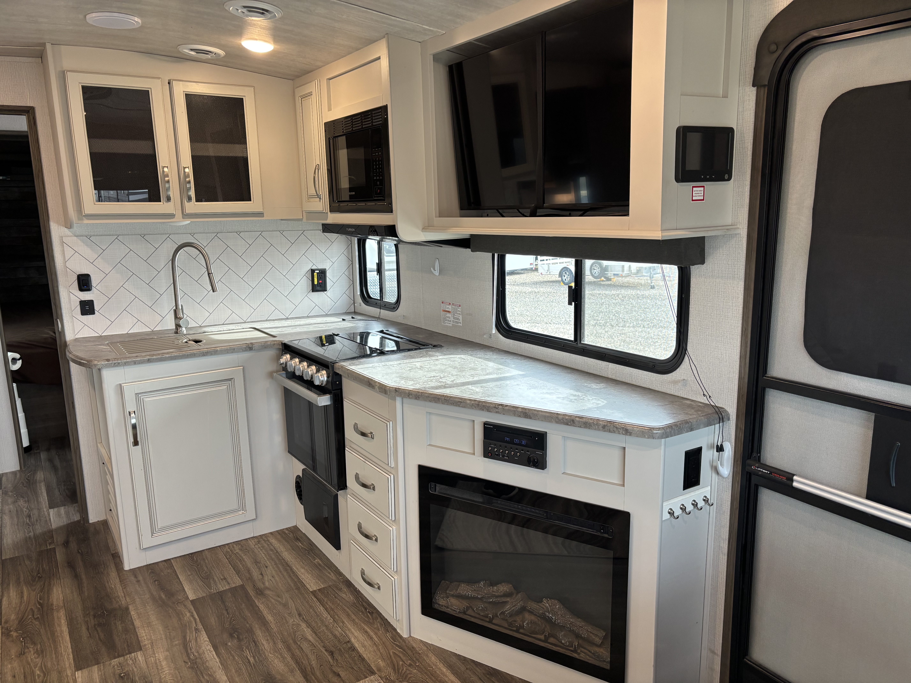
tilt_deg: -11.8
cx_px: 456
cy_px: 342
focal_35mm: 26
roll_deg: +0.3
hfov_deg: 67.3
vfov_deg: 53.1
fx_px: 684
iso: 125
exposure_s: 1/91
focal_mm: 5.96
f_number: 1.6
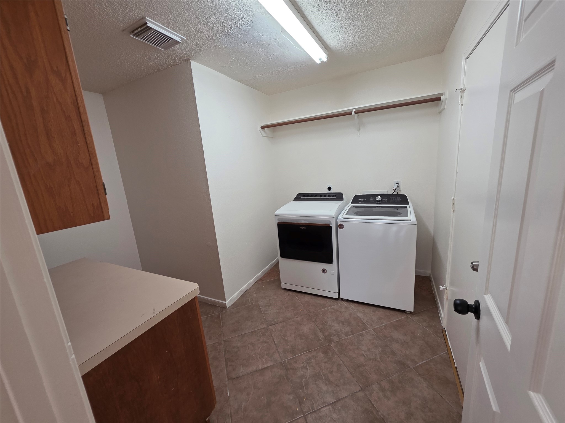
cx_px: 282
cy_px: 212
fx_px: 212
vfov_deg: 89.9
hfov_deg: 106.2
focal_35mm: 13
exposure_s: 1/120
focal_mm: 2.2
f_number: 1.9
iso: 160
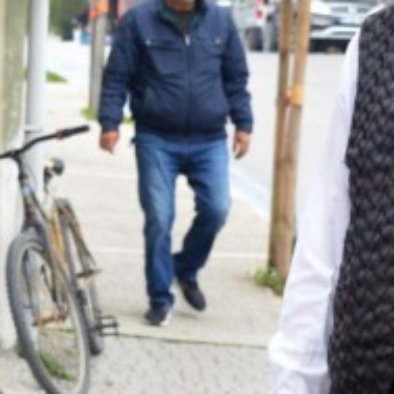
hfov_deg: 9.7
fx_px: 2292
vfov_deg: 9.7
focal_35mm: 178
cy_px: 444
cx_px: -79
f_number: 4.5
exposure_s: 1/125
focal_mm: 22
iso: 400
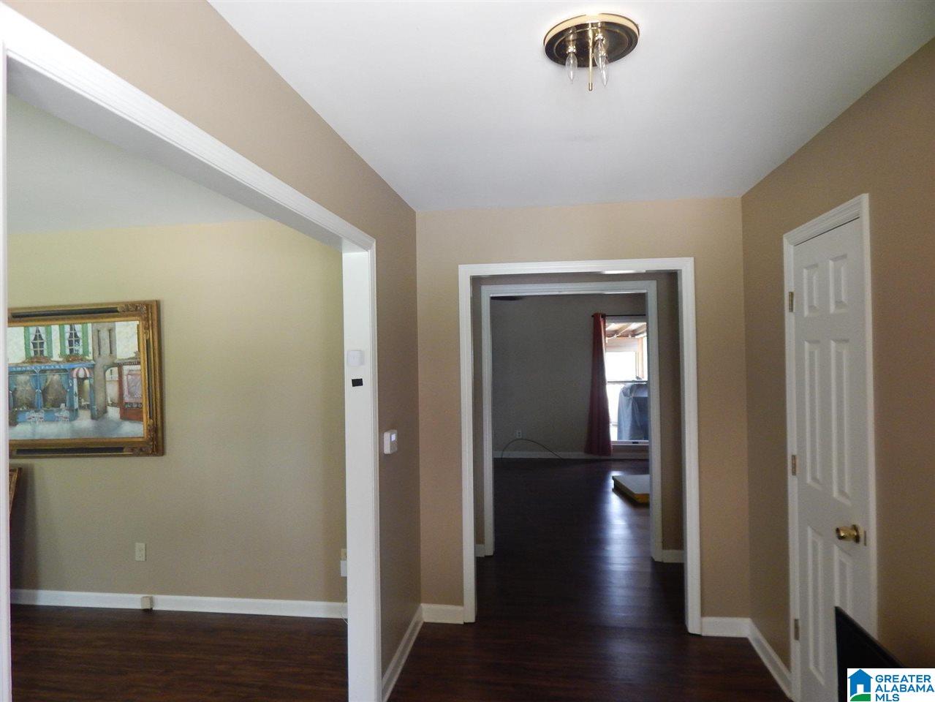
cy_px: 351
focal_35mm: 22
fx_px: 594
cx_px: 468
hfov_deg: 76.4
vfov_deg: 61.1
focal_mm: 4
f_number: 3
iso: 250
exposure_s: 1/30
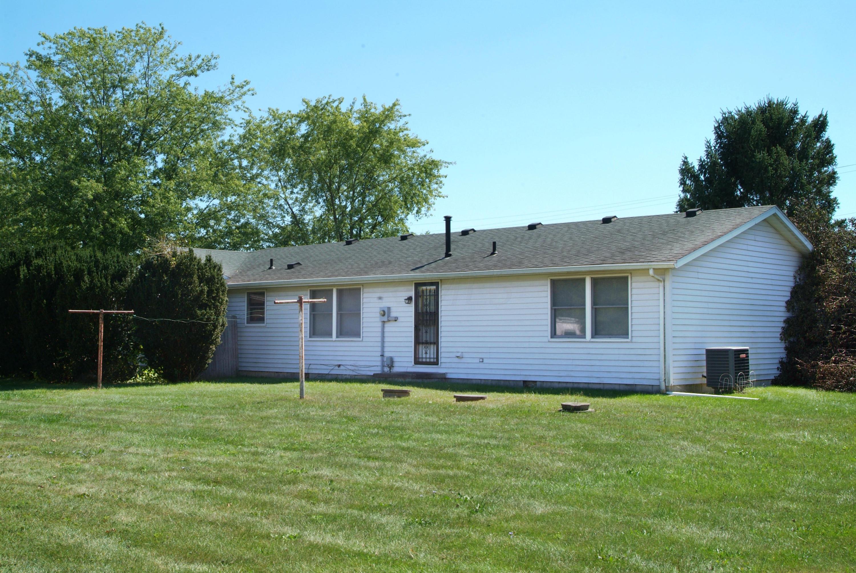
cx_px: 428
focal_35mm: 42
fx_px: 1000
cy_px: 286
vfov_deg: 32.0
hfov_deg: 46.4
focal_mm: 28
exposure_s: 1/60
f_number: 9.5
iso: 100
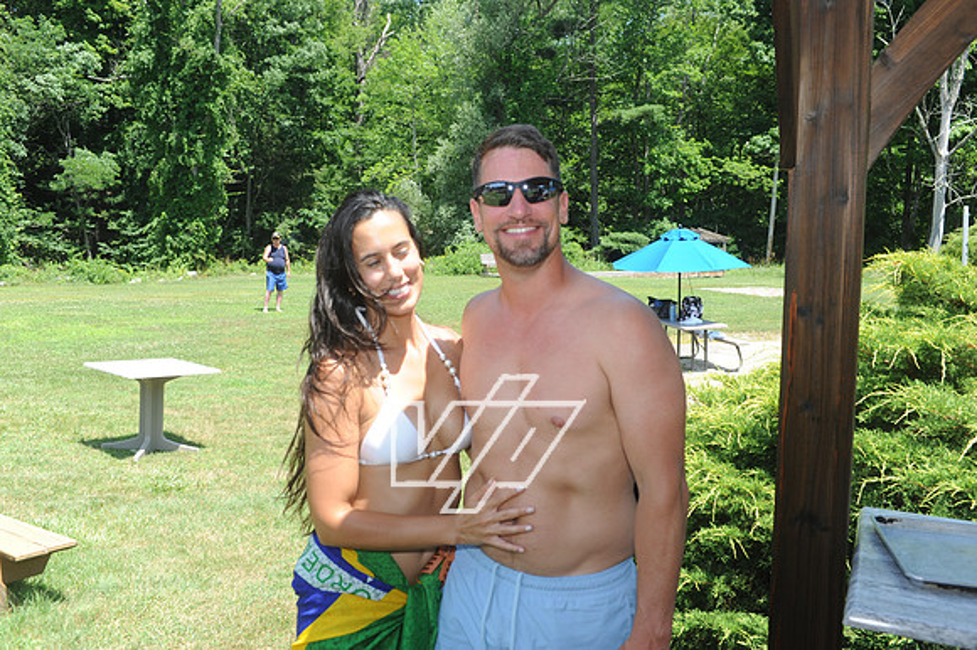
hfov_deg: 54.5
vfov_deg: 37.8
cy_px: 325
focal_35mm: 35
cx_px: 488
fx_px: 949
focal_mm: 35
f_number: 6.3
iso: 200
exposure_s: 1/200
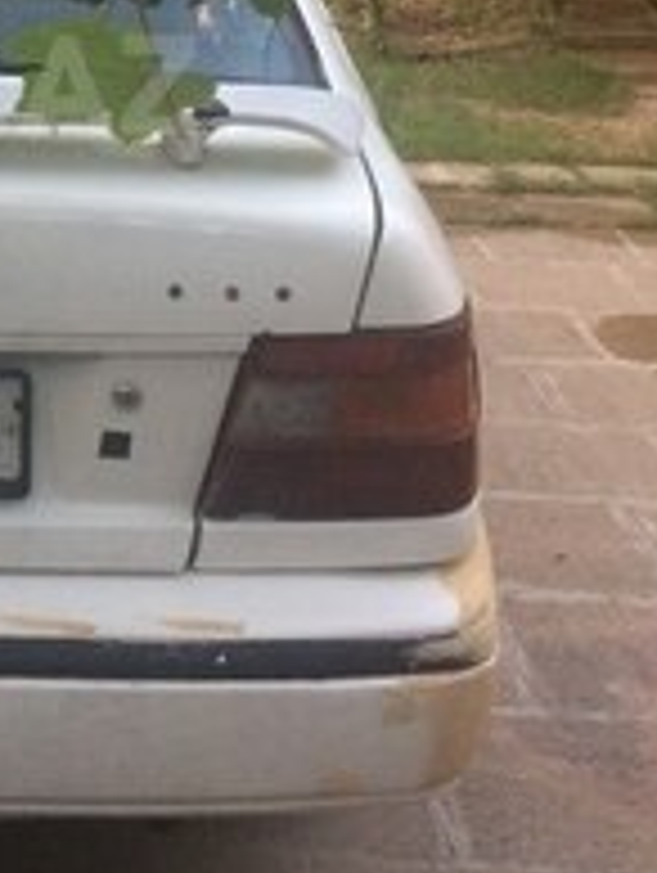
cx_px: -148
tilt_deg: -11.8
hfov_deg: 18.8
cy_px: 86
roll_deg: +1.3
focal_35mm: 74
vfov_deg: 25.5
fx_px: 1869
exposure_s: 1/33
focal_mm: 4.15
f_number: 2.2
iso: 64
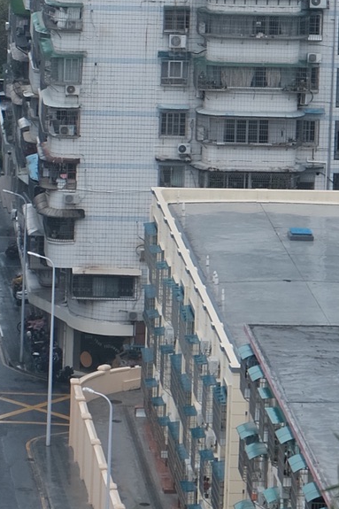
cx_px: 74
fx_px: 3689
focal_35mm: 261
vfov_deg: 7.8
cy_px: -247
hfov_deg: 5.3
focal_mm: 50
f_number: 7.1
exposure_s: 1/200
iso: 200
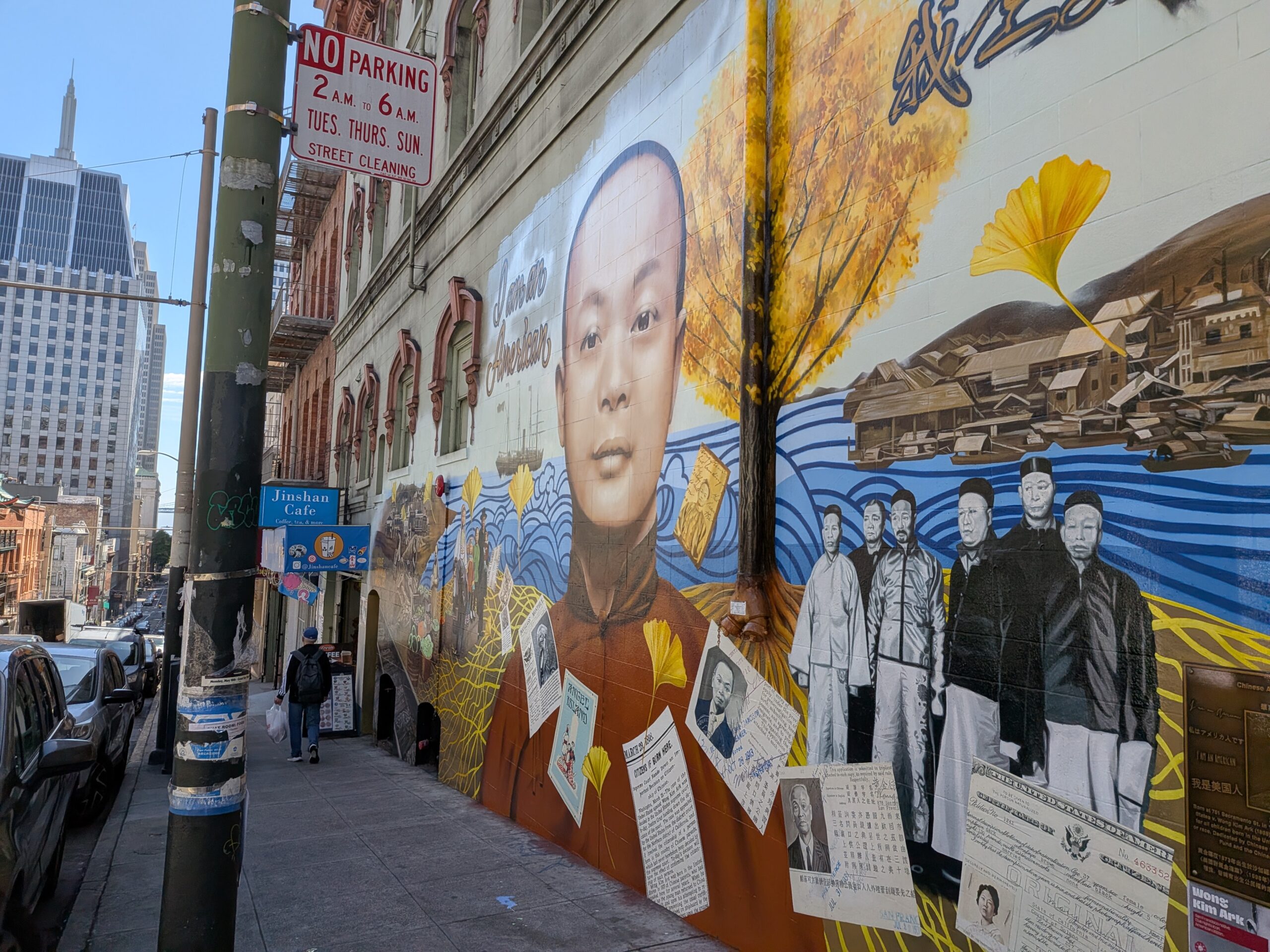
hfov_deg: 71.6
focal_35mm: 24
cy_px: 476
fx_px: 881
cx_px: 635
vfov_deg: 56.8
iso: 31
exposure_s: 1/1142
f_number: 1.7
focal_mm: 4.53
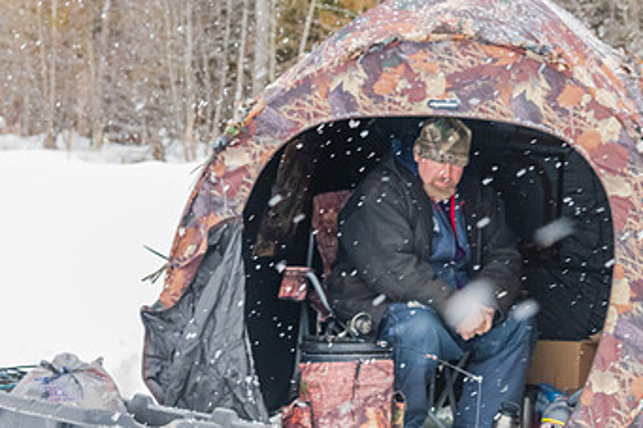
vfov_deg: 16.6
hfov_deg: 24.6
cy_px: 167
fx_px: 1464
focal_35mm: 82
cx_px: 439
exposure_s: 1/160
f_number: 5.6
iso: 3200
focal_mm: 46
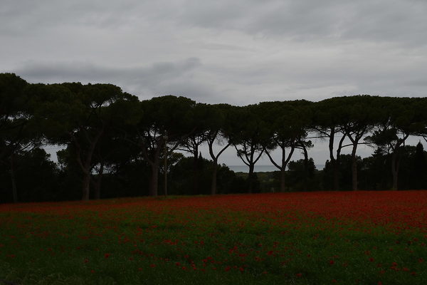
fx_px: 498
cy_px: 142
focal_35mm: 42
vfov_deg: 31.9
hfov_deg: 46.4
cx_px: 214
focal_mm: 28
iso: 100
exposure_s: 1/20
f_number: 16
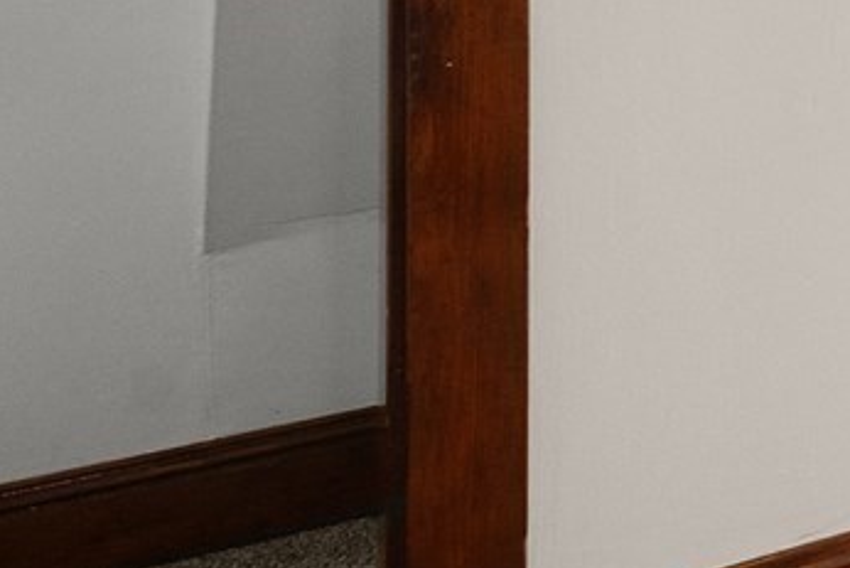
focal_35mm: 71
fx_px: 1677
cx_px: 1565
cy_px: -97
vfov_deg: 18.3
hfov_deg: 19.9
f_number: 9
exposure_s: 1/13
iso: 1000
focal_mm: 12
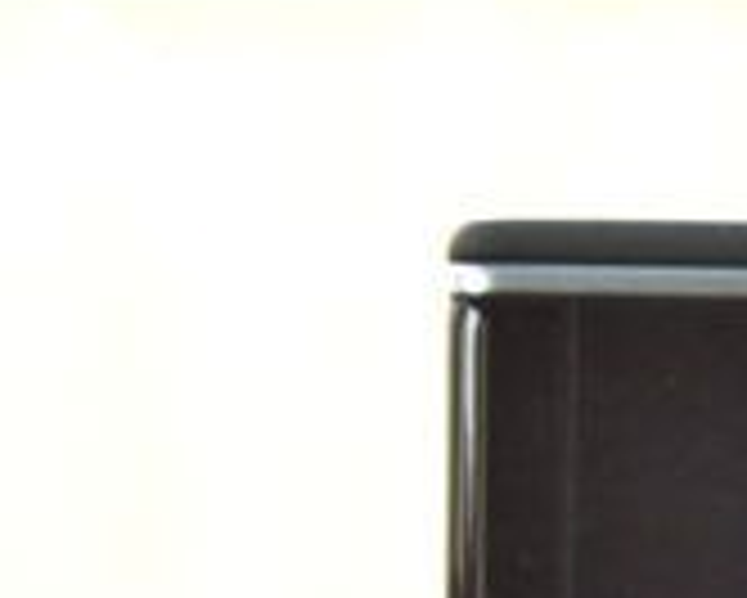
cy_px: 895
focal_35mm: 399
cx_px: 2295
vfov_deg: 3.9
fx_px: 8826
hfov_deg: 4.6
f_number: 7.1
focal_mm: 46
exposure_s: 1/30
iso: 400
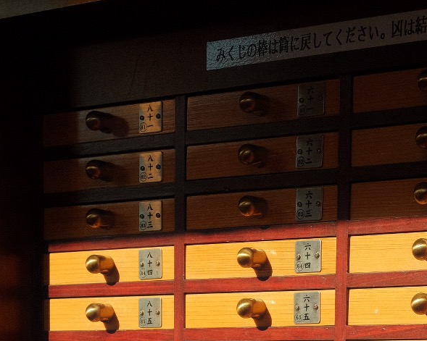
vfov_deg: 12.2
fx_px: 1466
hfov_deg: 16.5
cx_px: 277
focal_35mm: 116
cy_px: 619
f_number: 6.4
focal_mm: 27
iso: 320
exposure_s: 1/900
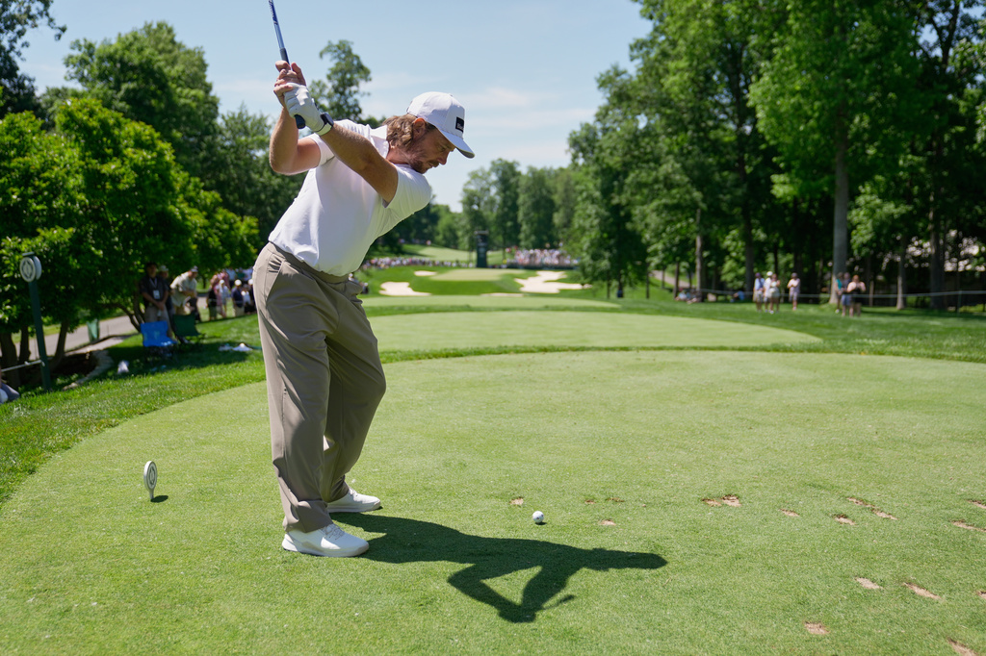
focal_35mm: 36
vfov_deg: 36.8
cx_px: 493
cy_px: 328
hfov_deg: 53.1
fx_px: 986
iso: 250
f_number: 2.8
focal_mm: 36
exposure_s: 1/3200
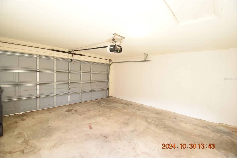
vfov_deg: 77.3
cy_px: 79
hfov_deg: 100.4
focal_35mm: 15
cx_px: 118
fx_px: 99
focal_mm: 10
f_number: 3.5
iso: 1000
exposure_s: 1/60
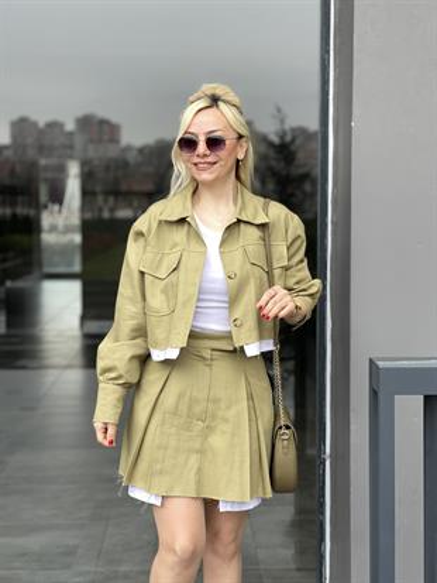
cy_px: 292
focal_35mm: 64
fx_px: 1077
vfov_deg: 30.3
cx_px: 218
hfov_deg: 22.9
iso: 40
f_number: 2.2
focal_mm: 7.5
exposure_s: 1/121
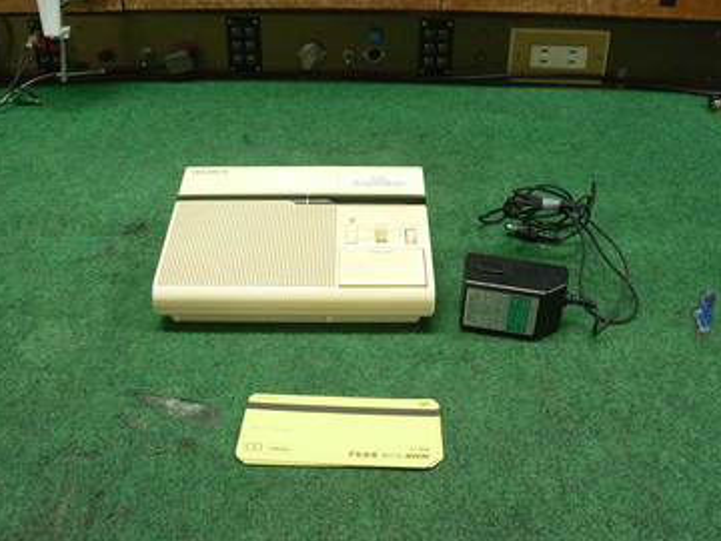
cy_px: 265
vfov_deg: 37.7
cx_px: 371
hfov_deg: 49.0
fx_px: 791
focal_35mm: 38
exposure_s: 1/13
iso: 200
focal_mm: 6
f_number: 2.8
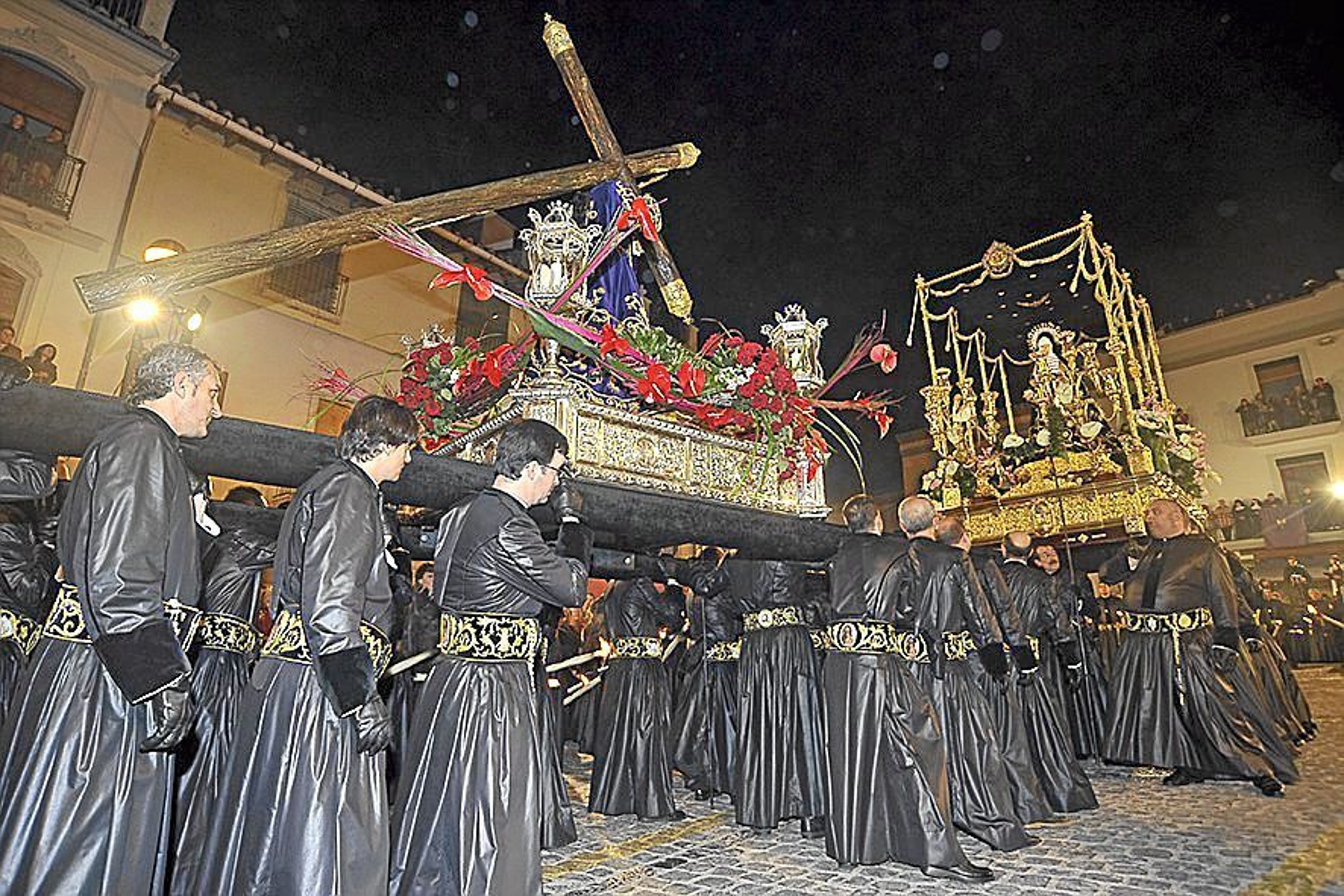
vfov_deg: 67.4
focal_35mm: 18
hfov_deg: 90.0
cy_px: 448
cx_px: 672
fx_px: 672
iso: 800
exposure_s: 1/60
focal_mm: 18
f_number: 7.1
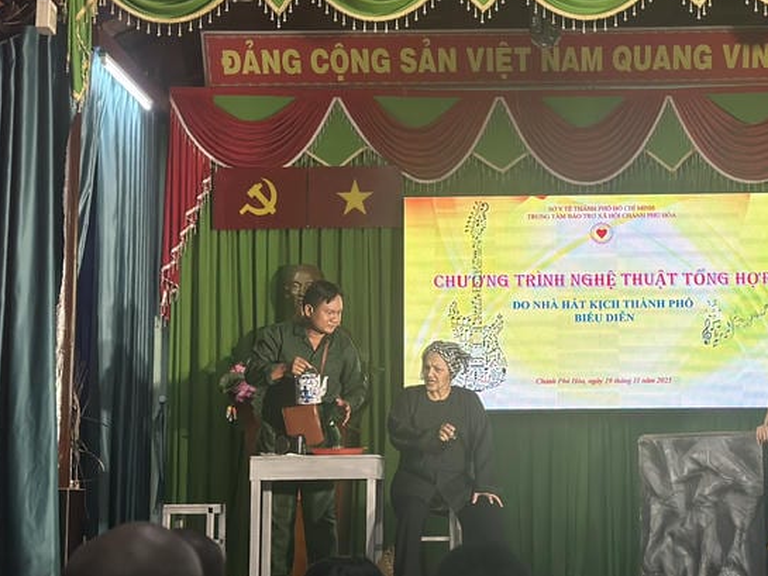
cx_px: 514
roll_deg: +0.0
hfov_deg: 22.2
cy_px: 235
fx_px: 1953
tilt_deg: +8.9
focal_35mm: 88
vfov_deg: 16.8
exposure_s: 1/250
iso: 80
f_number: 1.78
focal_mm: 6.86
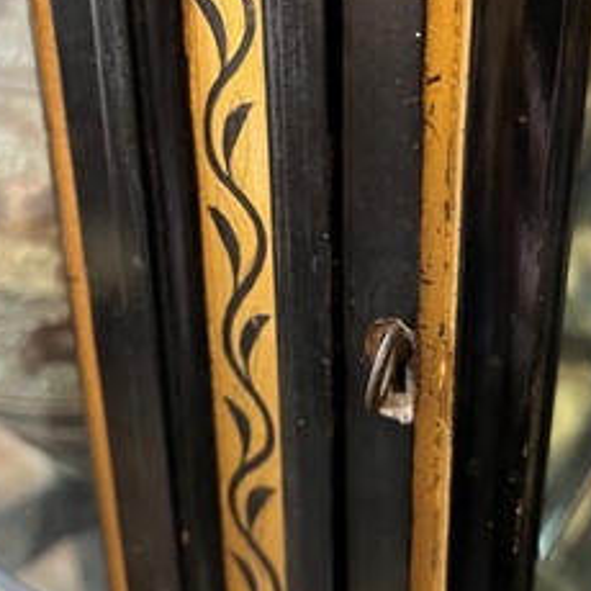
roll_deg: +0.8
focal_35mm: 40
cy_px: 252
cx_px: 329
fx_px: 773
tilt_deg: -21.0
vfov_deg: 41.8
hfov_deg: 41.8
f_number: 1.6
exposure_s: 1/25
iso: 640
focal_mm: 5.1
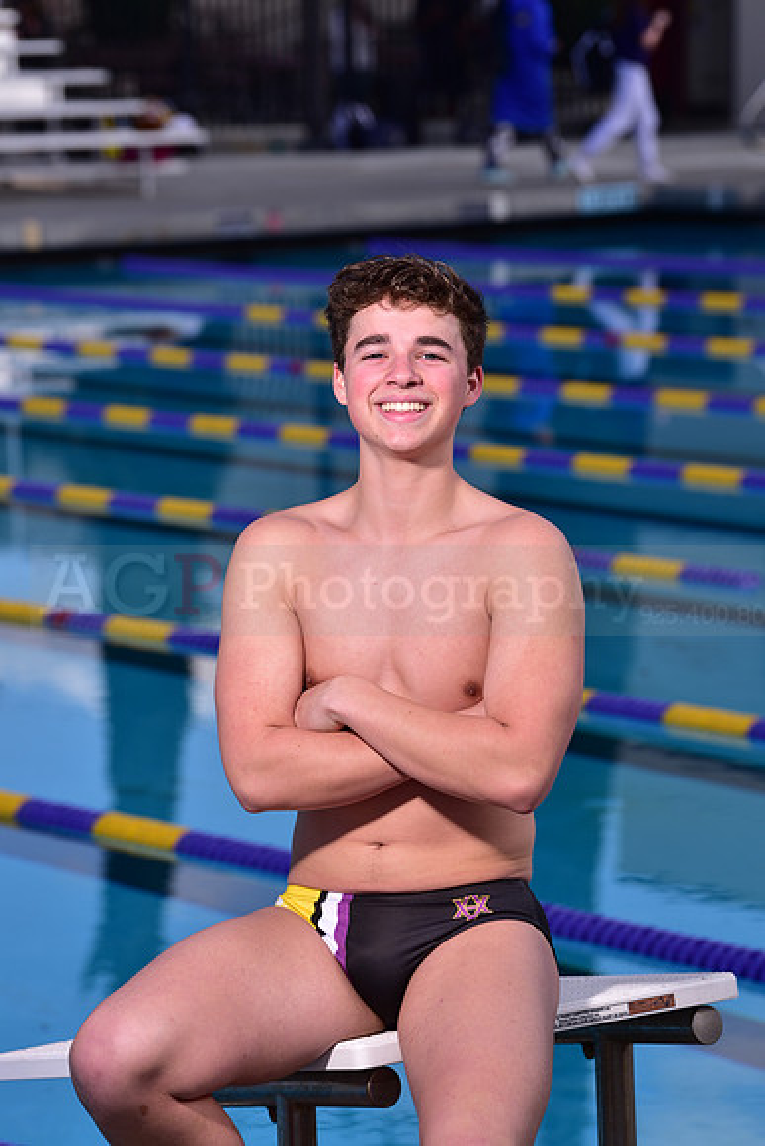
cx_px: 382
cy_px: 573
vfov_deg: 12.8
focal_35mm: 160
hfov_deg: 8.6
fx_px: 5097
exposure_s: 1/250
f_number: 7.1
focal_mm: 160
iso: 80
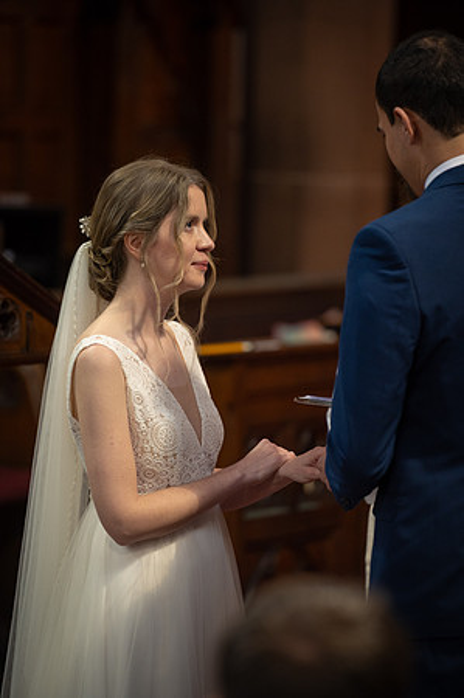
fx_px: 3778
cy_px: 349
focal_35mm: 195
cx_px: 232
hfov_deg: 7.0
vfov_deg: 10.6
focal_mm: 195
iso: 1600
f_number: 2.8
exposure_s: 1/125
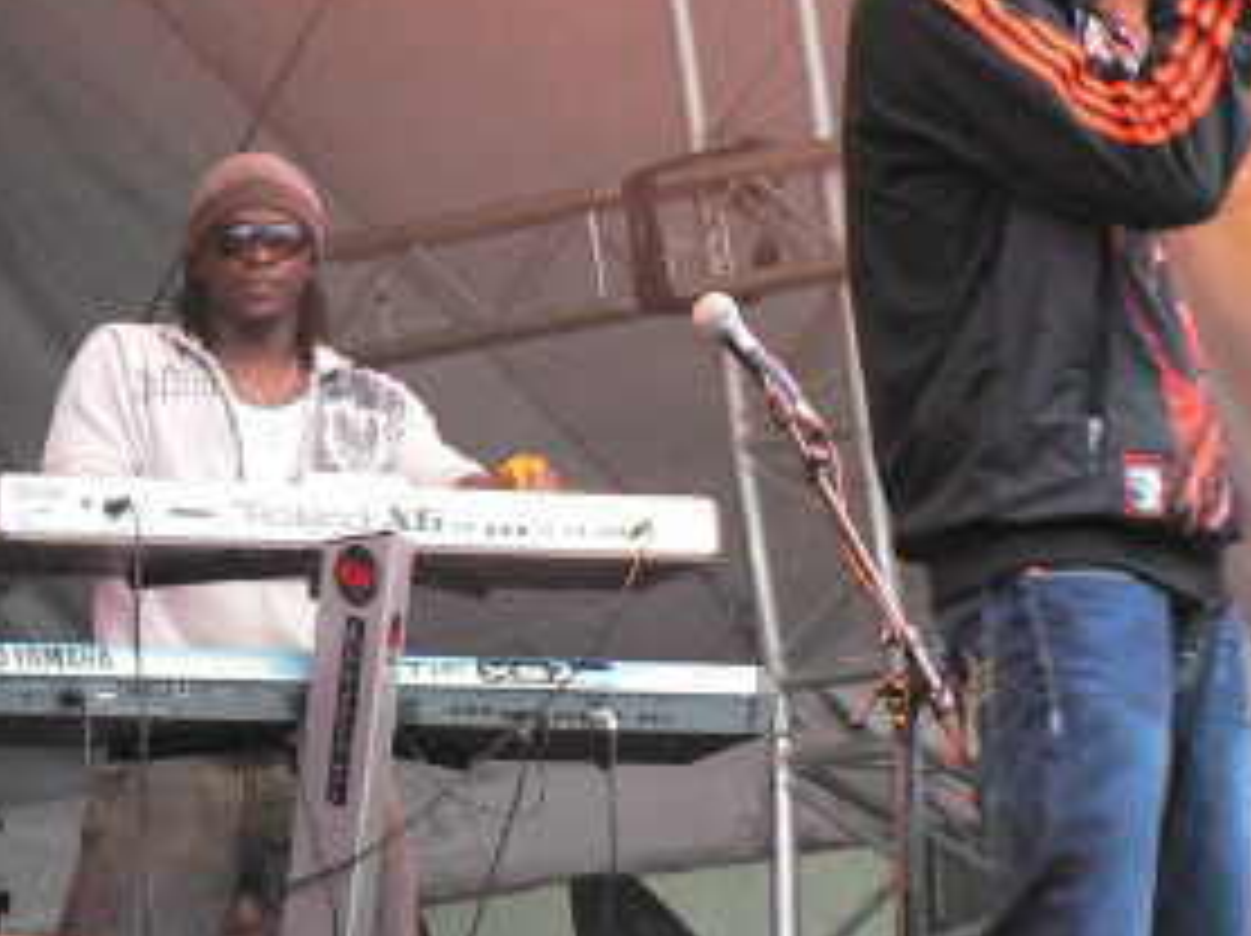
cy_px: 281
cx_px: 1177
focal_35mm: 198
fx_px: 7149
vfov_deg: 7.5
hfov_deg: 9.9
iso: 400
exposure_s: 1/60
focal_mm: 16.5
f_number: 3.2
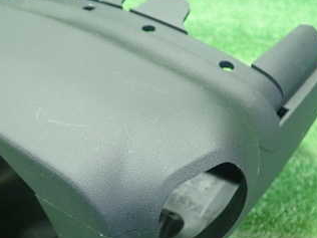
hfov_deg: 33.4
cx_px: 100
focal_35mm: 57
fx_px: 522
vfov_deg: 25.6
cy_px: 149
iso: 800
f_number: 2.3
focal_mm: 5.5
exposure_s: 1/100
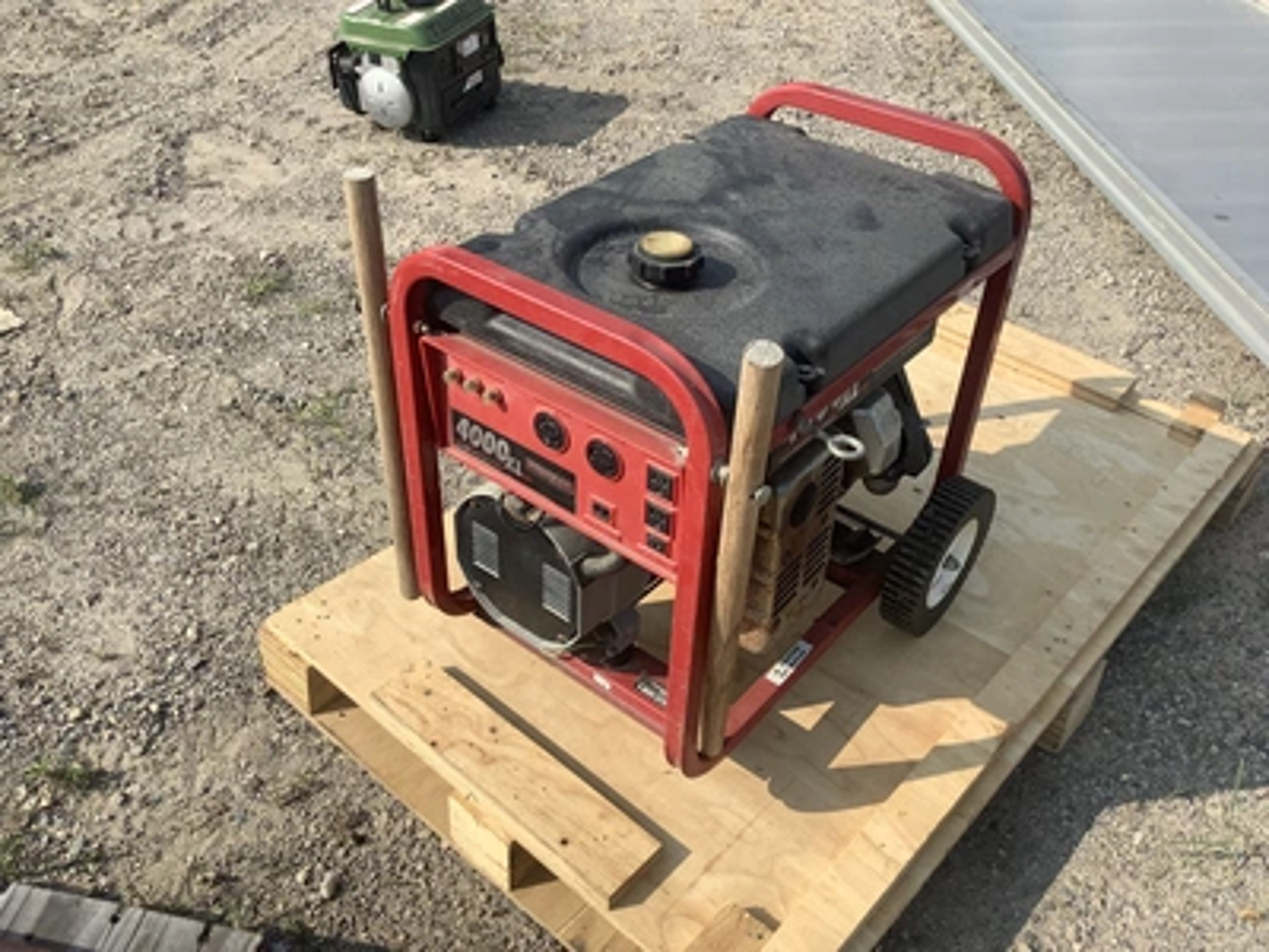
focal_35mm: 31
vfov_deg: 45.4
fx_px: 1136
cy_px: 476
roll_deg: -4.7
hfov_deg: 58.4
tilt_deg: -41.2
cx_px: 634
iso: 25
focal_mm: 3.3
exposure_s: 1/1164
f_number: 2.4
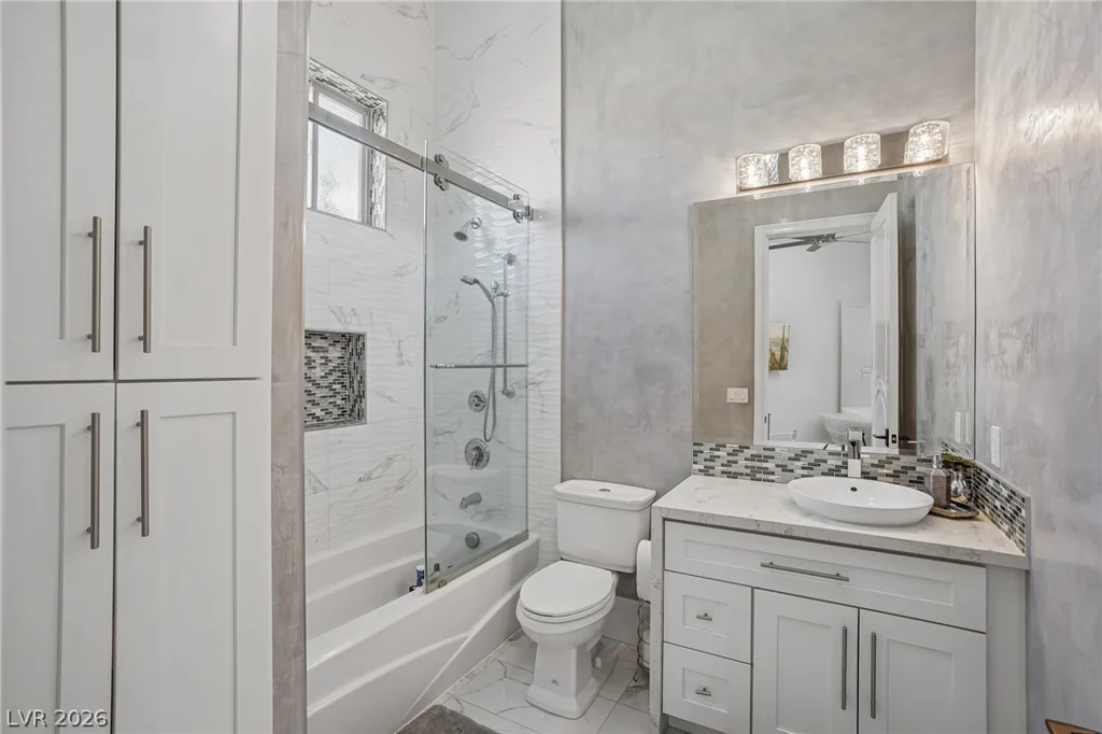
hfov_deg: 96.8
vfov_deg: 73.7
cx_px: 551
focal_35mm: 16
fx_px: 490
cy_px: 367
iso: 400
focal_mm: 16
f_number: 8
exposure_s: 1/13
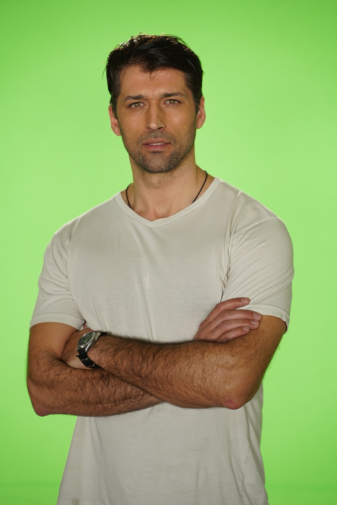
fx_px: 1053
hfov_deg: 18.2
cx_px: 168
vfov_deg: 27.0
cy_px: 252
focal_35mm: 75
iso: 1000
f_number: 4
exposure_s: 1/320
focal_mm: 75
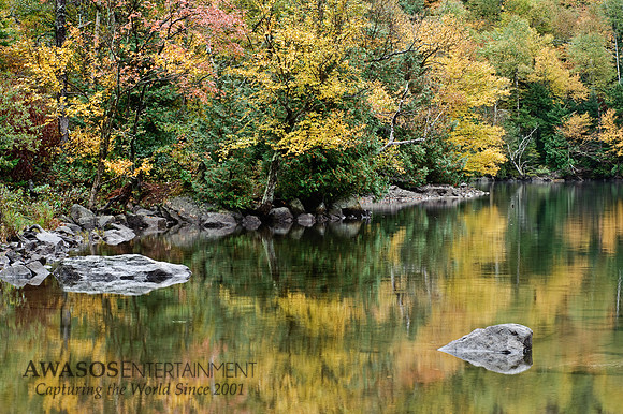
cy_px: 207
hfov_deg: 25.4
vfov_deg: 17.0
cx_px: 312
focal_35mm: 80
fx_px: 1384
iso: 200
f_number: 16
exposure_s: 1/1.67
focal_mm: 80
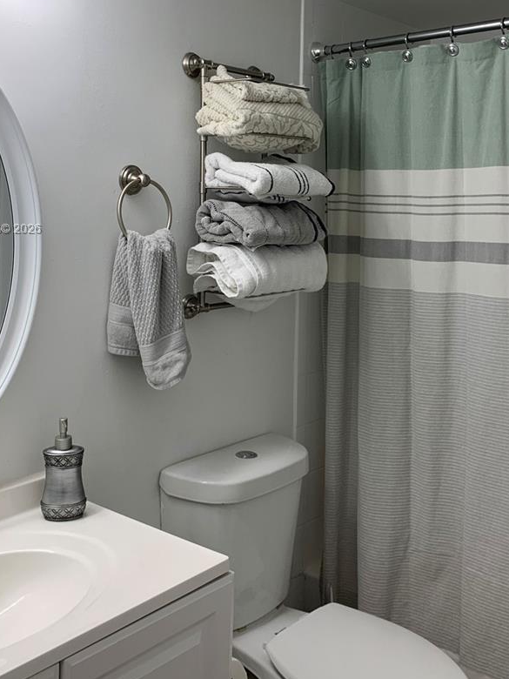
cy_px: 230
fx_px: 784
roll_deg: -1.4
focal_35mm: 40
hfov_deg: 35.9
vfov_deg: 46.1
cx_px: 271
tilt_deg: +0.1
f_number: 1.8
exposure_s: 1/120
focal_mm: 4.25
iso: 100
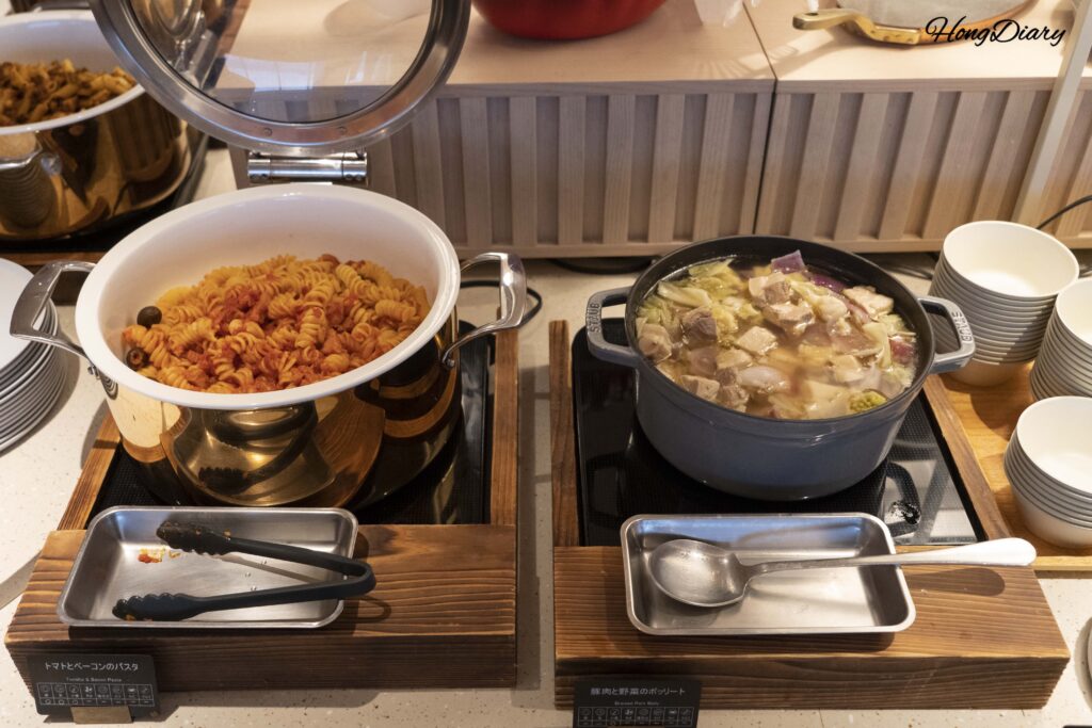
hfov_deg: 51.9
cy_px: 364
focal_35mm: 37
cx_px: 546
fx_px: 1122
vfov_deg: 36.0
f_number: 5
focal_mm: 37
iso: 8000
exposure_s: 1/160
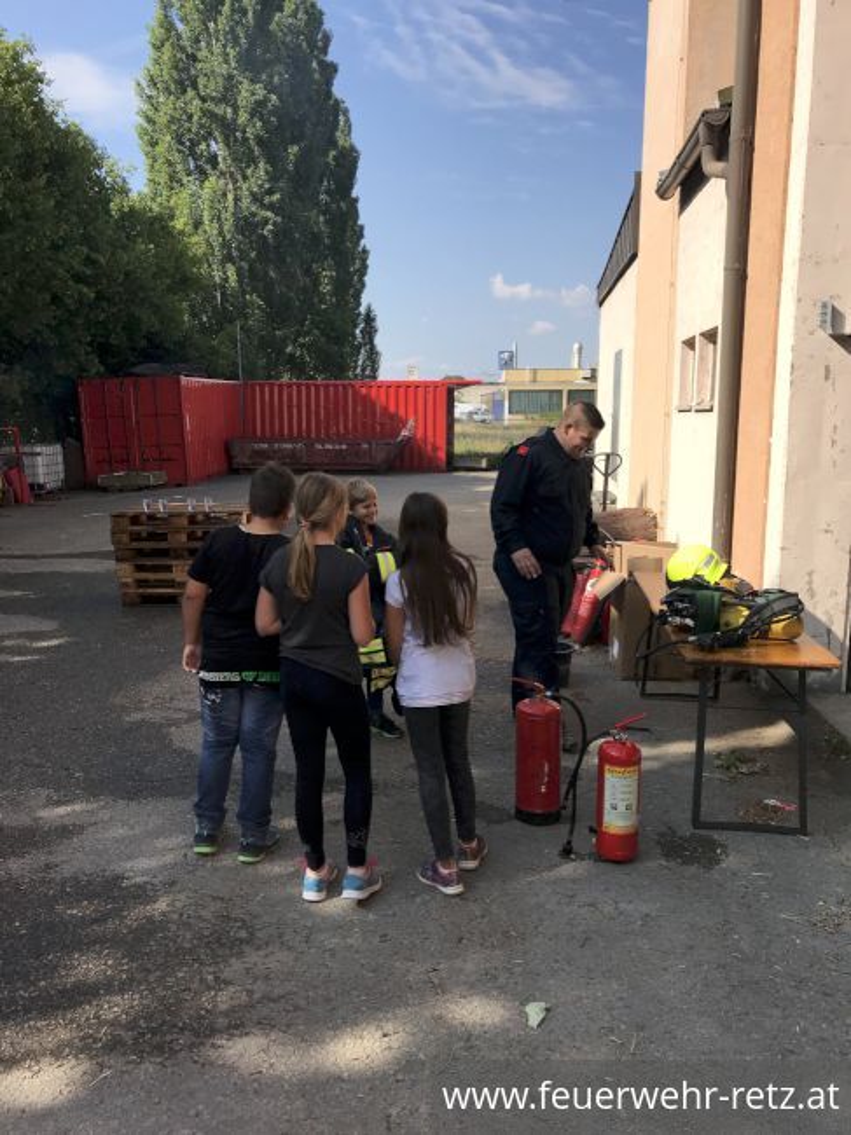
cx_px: 426
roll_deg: -1.9
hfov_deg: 49.7
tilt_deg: -8.1
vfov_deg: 63.5
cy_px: 568
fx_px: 918
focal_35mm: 28
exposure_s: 1/1916
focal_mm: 3.99
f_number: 1.8
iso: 20
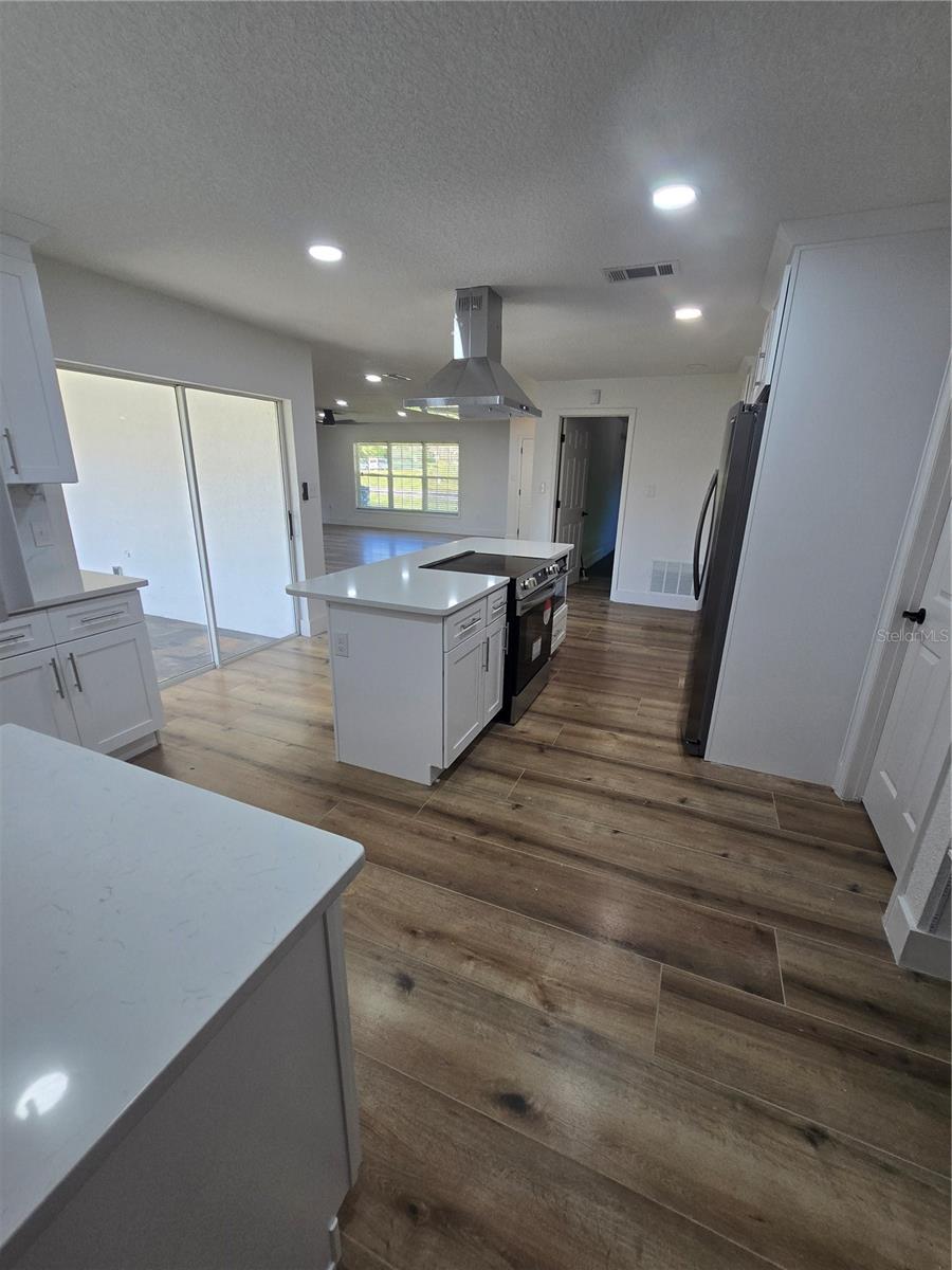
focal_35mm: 13
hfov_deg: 89.9
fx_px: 477
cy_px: 635
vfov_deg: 106.2
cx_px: 476
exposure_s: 1/120
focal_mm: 2.2
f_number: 2.2
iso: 80
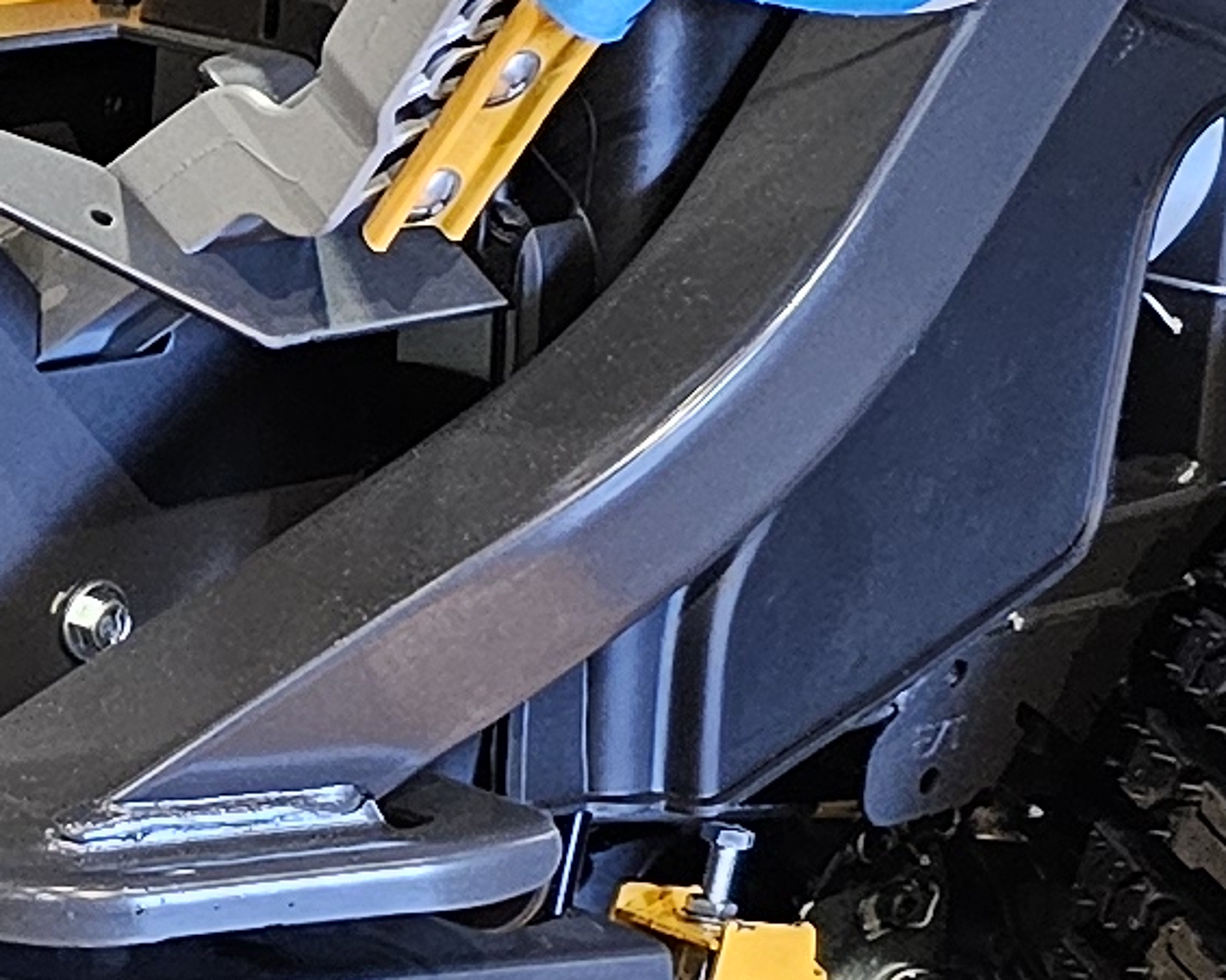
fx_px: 5769
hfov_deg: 11.5
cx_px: -712
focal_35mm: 159
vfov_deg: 9.7
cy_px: 674
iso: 800
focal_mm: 6.3
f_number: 1.7
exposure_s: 1/120
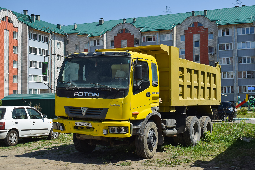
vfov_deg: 26.5
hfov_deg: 38.9
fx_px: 361
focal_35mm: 51
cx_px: 128
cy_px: 85
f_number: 6.3
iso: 100
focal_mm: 34
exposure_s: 1/640
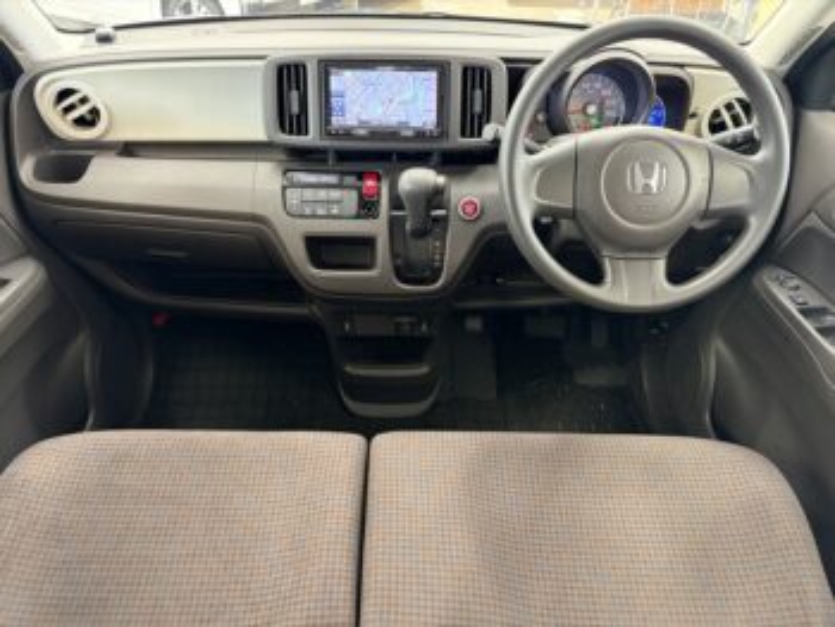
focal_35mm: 26
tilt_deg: -36.2
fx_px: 628
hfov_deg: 67.3
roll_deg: -0.6
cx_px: 418
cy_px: 314
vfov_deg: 53.1
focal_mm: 5.96
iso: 500
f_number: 1.6
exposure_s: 1/50
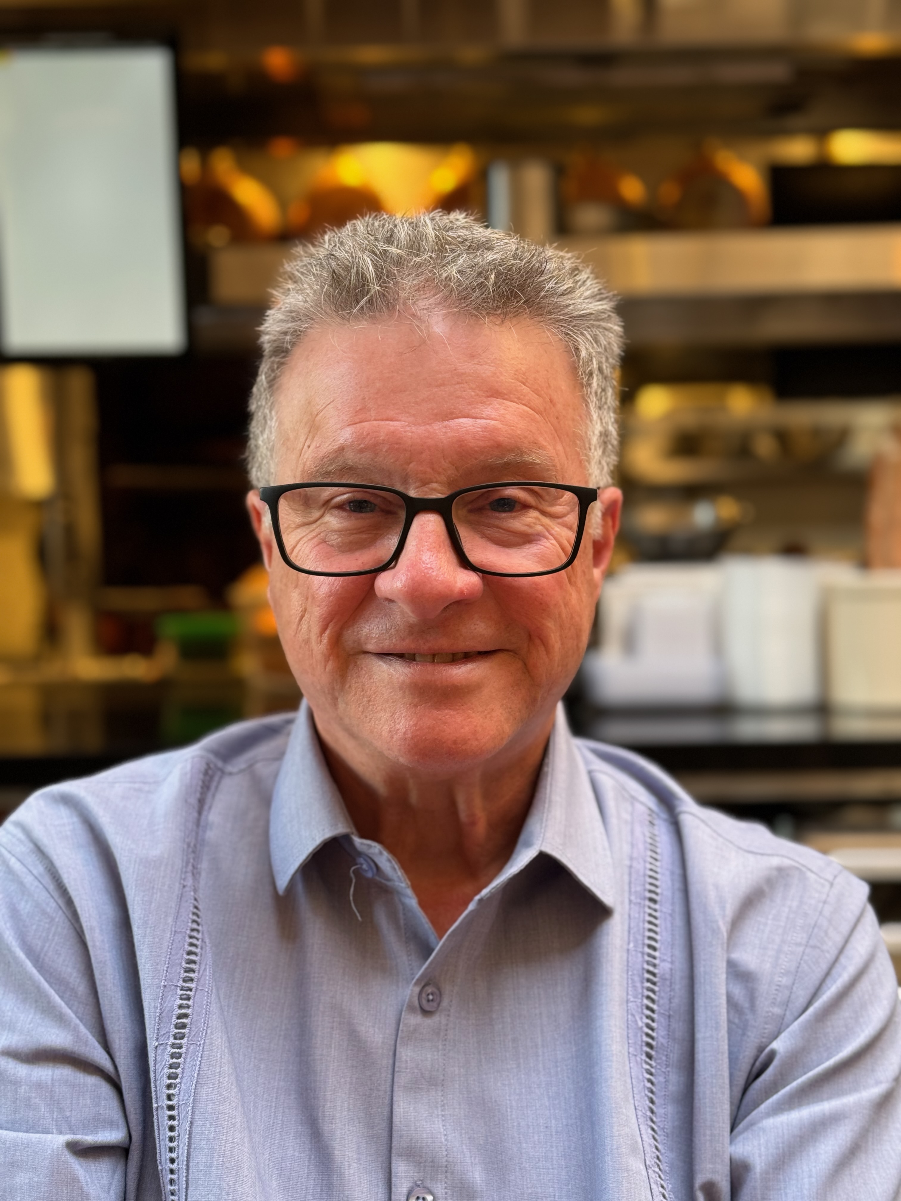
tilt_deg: -0.9
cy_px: 600
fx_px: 1666
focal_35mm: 48
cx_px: 450
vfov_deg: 39.7
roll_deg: +1.6
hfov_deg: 30.3
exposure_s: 1/60
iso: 160
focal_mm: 6.86
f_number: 1.78
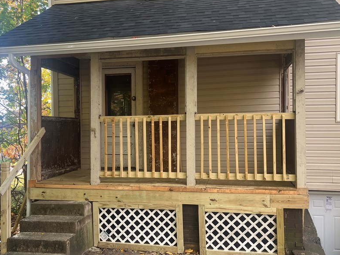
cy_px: 140
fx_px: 334
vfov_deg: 41.7
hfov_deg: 54.0
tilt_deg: -3.5
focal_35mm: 34
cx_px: 164
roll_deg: +0.0
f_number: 1.5
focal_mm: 5.7
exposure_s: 1/257
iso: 40
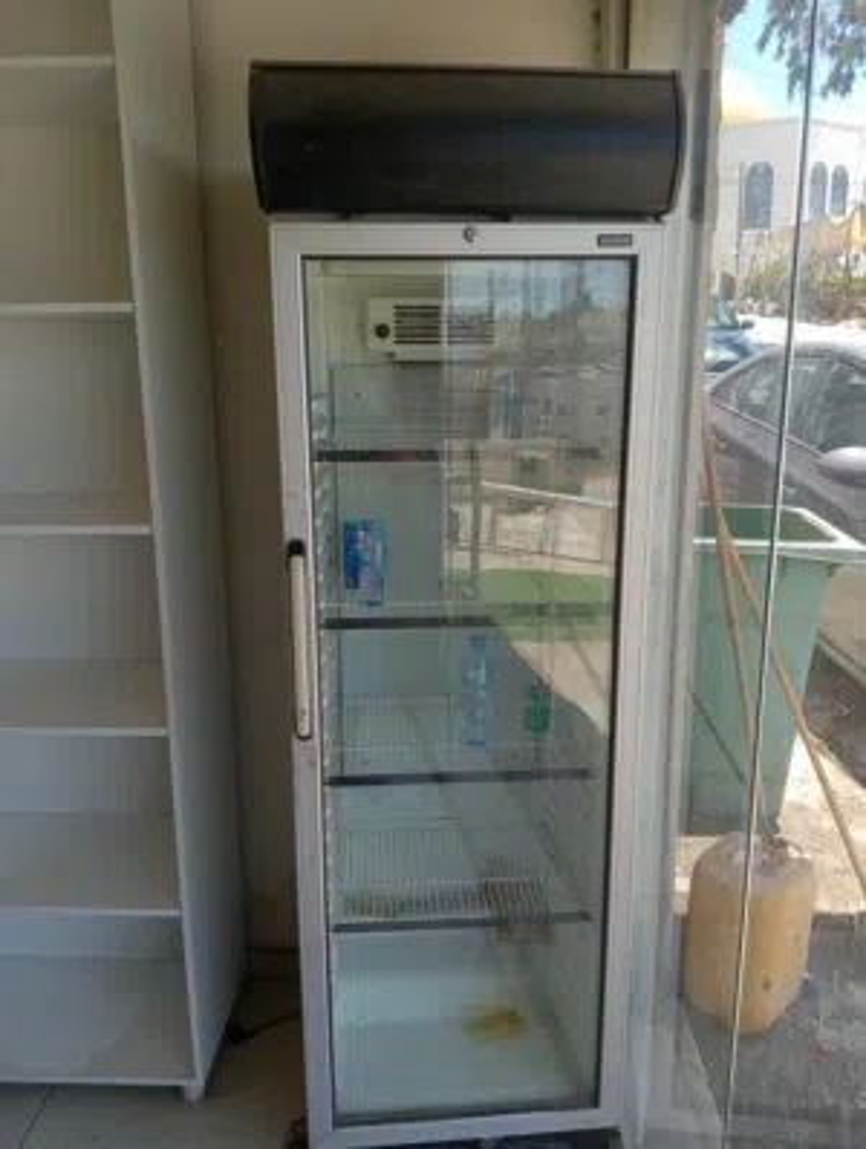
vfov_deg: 63.4
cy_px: 574
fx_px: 931
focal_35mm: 28
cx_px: 433
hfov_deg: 49.9
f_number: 1.8
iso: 161
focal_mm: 4.05
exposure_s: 1/200
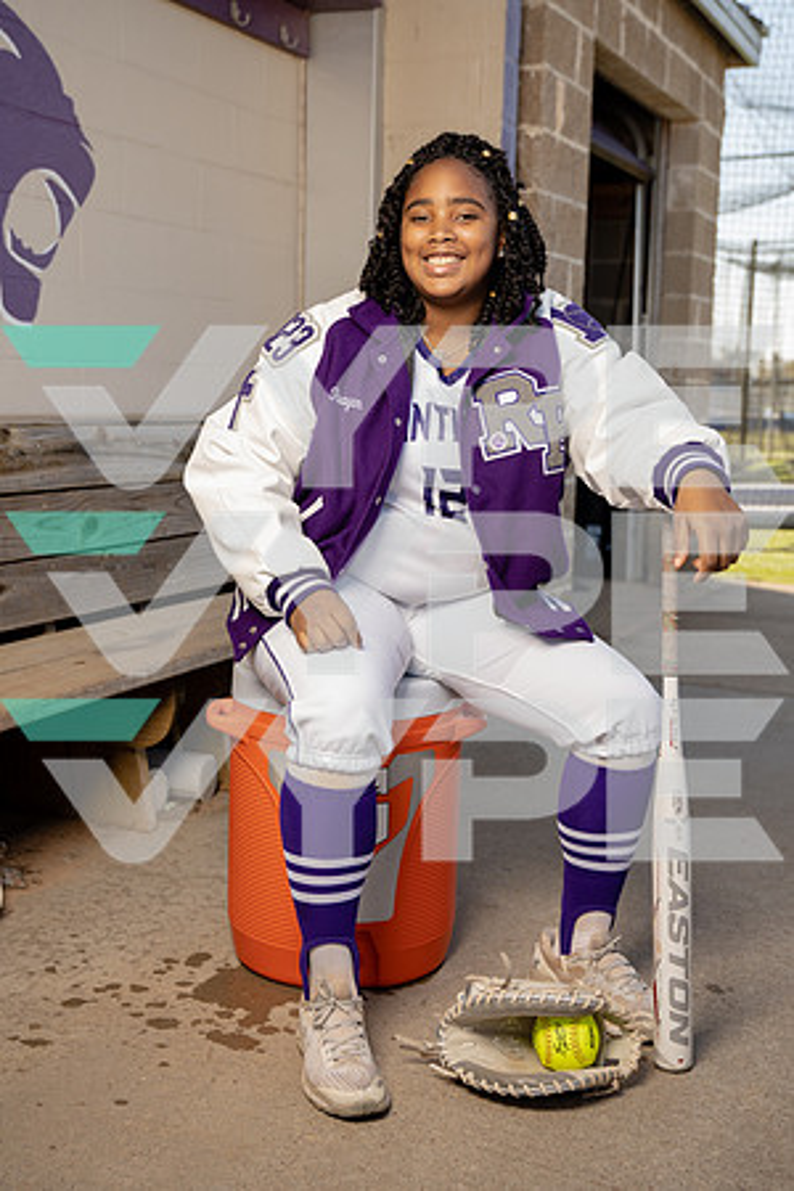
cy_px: 596
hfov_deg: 29.2
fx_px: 1522
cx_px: 397
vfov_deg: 42.7
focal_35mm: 46
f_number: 4
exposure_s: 1/250
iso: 100
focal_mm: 46
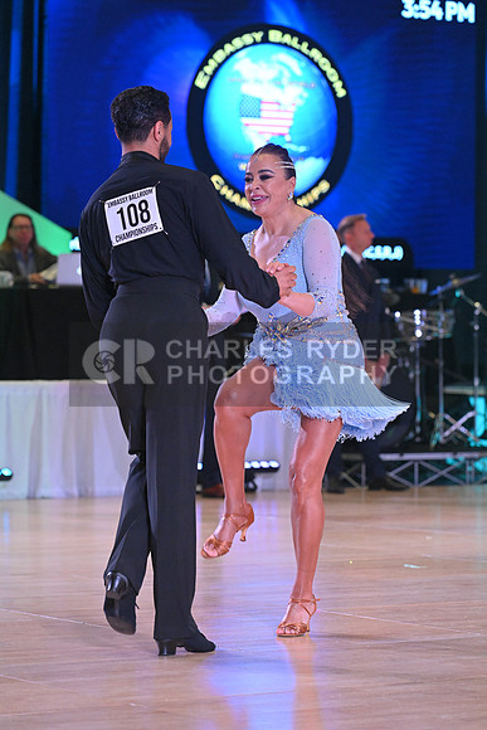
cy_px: 365
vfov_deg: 15.2
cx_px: 244
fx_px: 2738
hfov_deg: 10.2
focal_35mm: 135
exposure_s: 1/400
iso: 4000
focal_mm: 135
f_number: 5
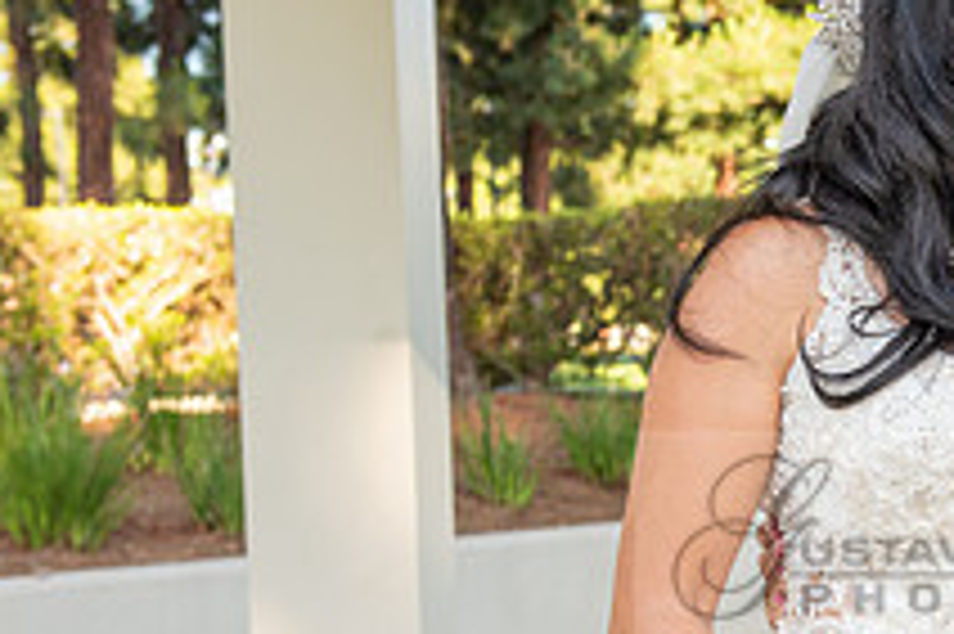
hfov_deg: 17.3
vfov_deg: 11.8
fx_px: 3045
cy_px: 537
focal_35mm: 115
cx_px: 1026
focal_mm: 42
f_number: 5.6
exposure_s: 1/200
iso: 400
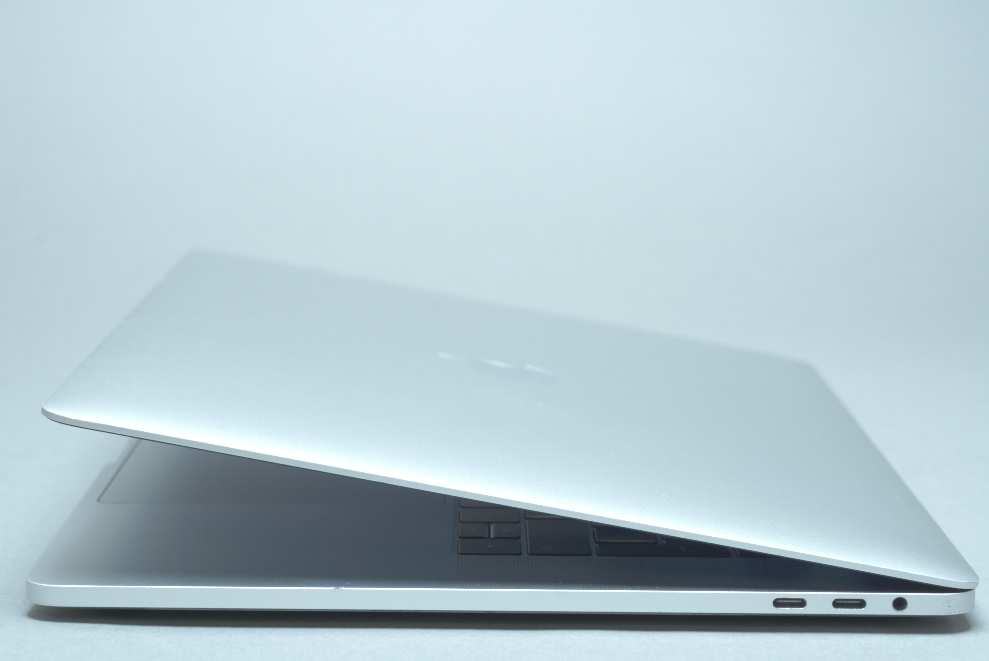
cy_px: 330
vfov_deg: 15.2
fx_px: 2474
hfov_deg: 22.6
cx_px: 494
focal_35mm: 90
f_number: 8
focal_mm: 60
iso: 400
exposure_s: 1/40
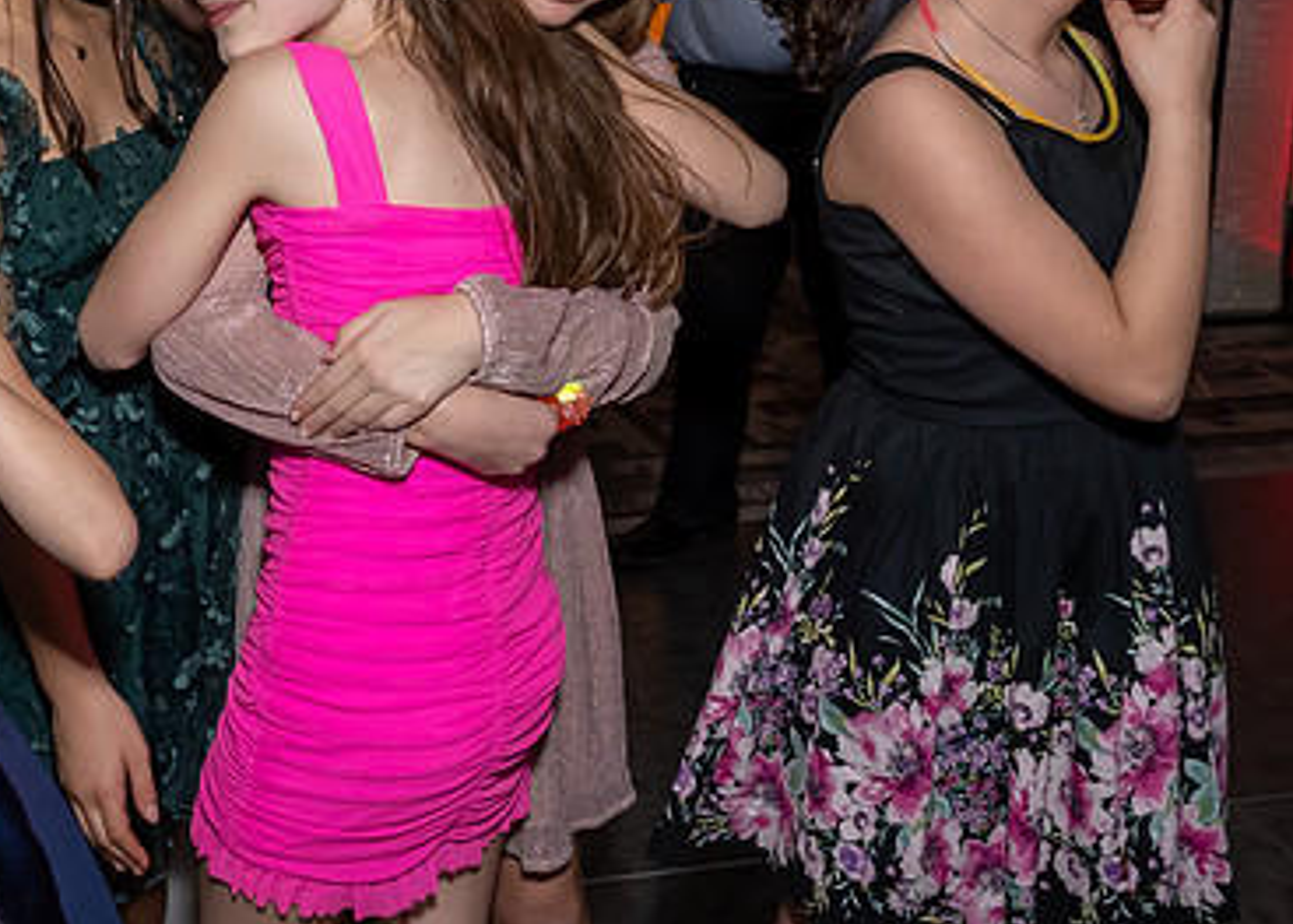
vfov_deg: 26.9
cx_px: 341
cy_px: 235
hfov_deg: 36.6
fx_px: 1910
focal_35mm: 52
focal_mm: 17
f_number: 7.1
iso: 800
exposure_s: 1/250
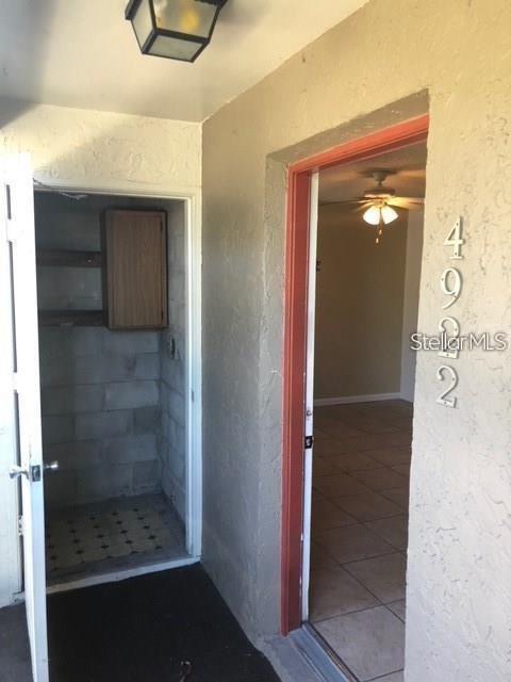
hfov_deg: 49.7
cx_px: 256
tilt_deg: -6.1
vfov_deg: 63.4
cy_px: 341
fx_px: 551
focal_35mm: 28
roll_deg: -0.8
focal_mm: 4
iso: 32
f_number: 1.8
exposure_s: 1/30
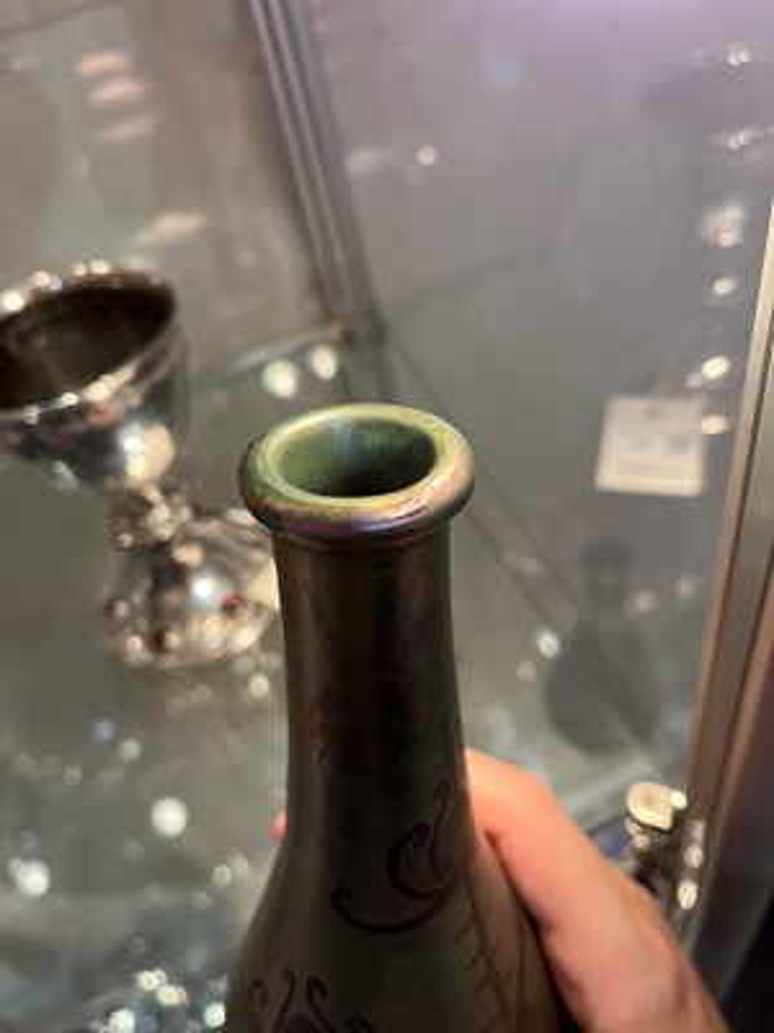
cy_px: 516
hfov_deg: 53.1
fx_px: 775
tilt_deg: -45.3
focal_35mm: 26
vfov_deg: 67.3
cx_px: 387
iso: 100
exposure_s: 1/100
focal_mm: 5.1
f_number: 1.6
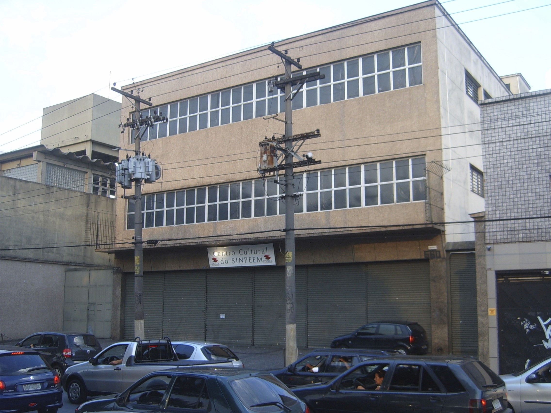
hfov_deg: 50.1
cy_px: 206
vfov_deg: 38.7
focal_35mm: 37
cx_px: 276
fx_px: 589
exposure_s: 1/125
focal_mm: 6.2
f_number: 2.9
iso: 63
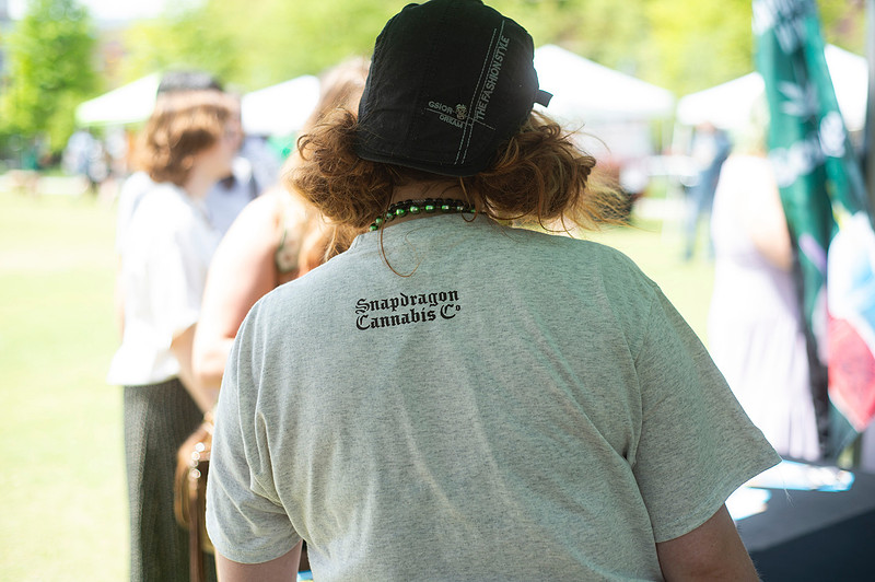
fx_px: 1214
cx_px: 438
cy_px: 291
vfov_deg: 26.9
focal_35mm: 50
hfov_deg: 39.6
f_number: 2.8
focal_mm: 50
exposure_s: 1/1000
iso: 200
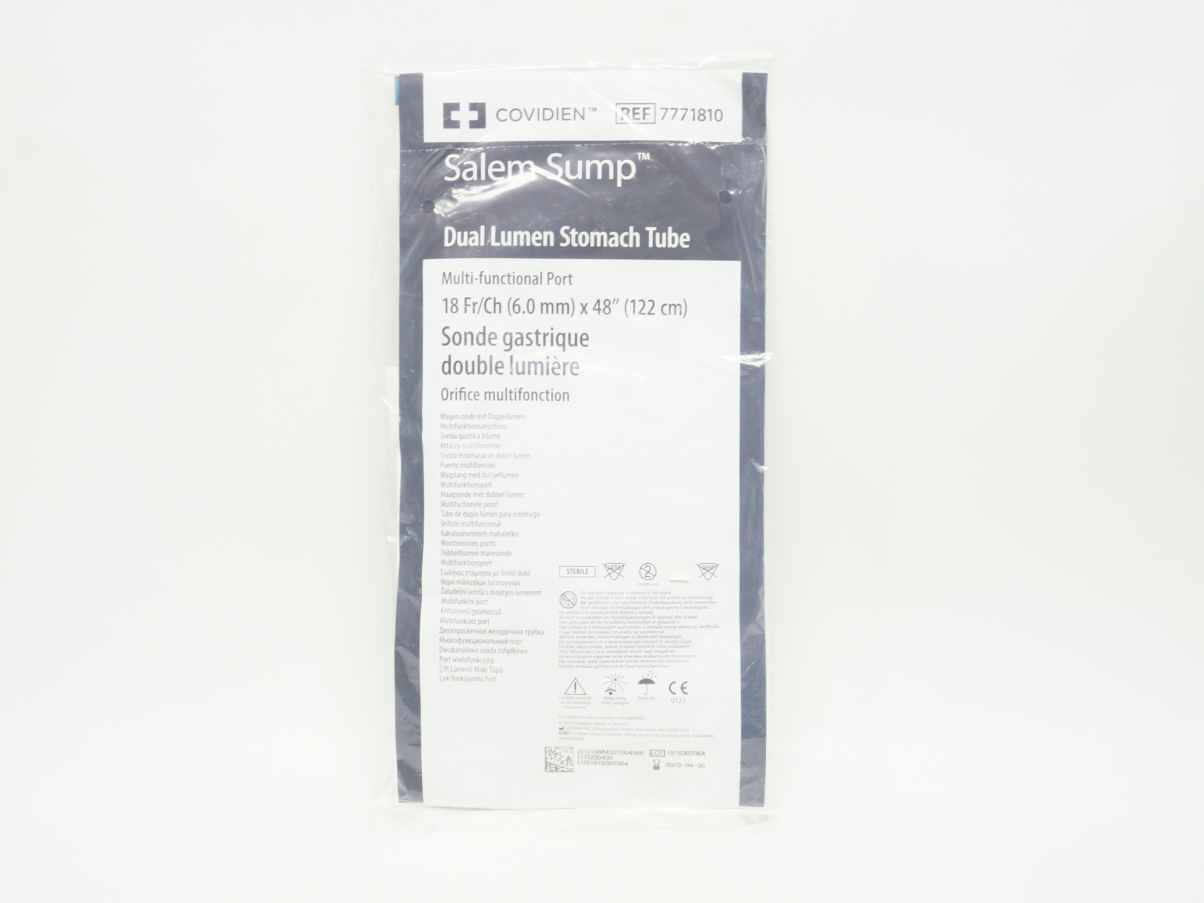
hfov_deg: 46.8
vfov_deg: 36.0
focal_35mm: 40
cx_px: 589
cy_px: 445
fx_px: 1391
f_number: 10
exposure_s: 1/15
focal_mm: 24
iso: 400
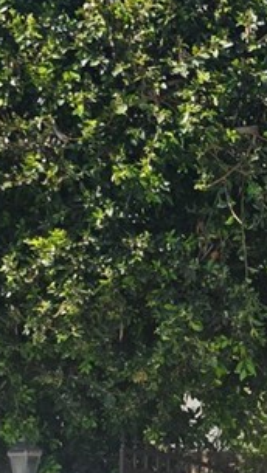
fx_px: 1055
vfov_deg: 24.8
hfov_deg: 13.1
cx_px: 475
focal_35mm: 84
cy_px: 391
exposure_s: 1/430
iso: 12
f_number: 1.7
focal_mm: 6.3
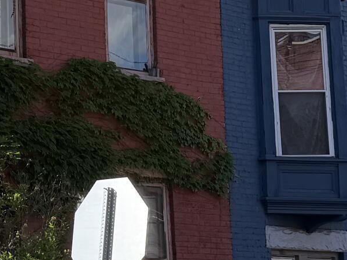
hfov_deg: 15.8
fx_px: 1203
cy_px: 113
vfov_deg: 12.3
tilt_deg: +8.0
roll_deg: +0.1
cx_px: -61
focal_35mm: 120
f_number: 1.78
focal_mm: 6.76
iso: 80
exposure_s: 1/2232
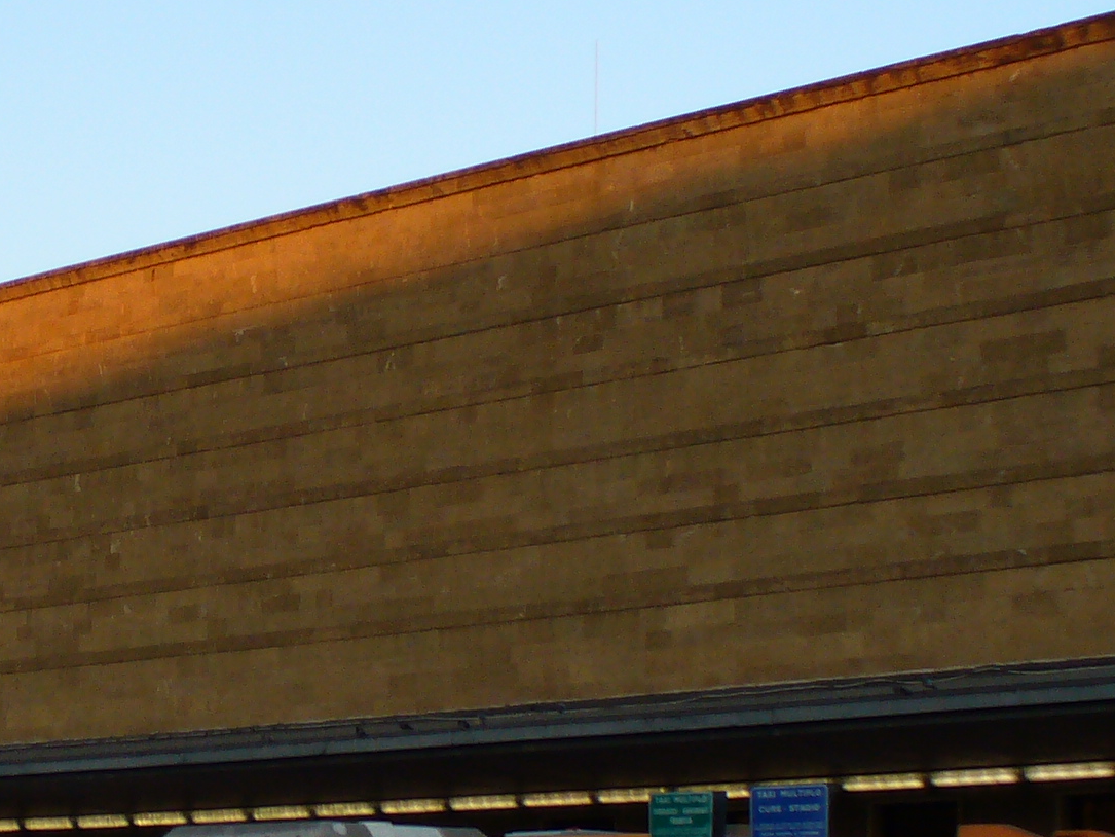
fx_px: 3093
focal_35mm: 96
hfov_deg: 20.2
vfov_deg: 15.4
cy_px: 511
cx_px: 200
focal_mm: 6.1
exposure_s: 1/250
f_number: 2.8
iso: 80
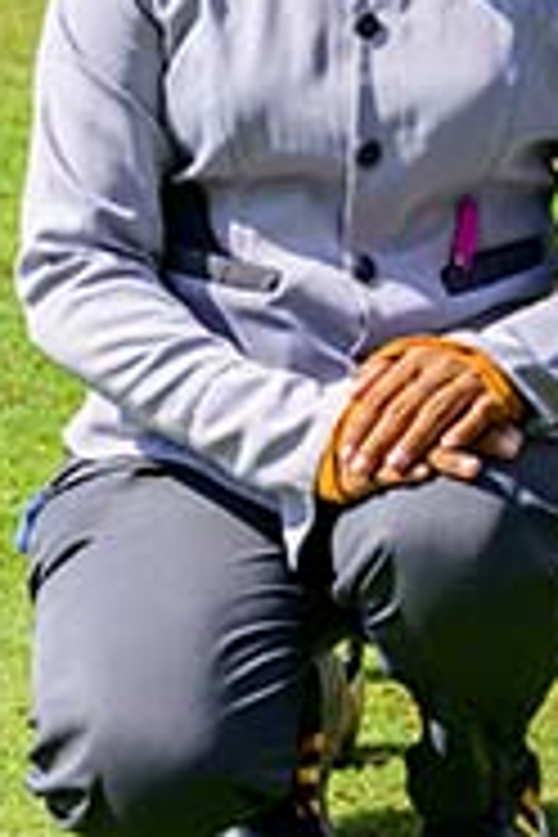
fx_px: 4673
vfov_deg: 10.0
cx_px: 1701
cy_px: -238
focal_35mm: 201
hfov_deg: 6.3
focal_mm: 39
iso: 400
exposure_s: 1/1600
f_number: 5
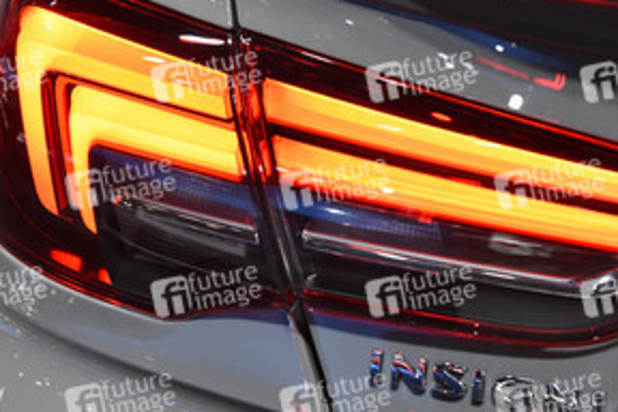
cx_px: 362
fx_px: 2678
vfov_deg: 8.8
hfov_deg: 13.2
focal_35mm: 156
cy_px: 238
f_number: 6.3
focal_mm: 100
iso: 2000
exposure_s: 1/160
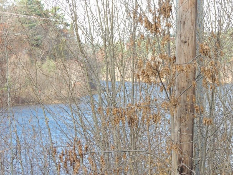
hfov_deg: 11.6
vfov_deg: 8.7
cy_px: 88
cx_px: 116
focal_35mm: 170
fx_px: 1144
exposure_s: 1/125
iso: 125
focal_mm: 30.3
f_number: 5
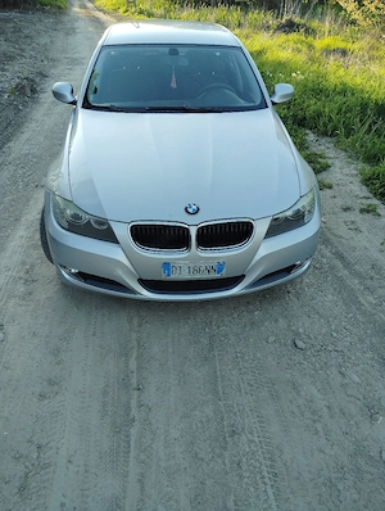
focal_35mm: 28
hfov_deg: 49.9
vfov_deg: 63.4
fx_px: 414
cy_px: 256
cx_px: 192
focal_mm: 4.22
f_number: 1.8
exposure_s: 1/100
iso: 72
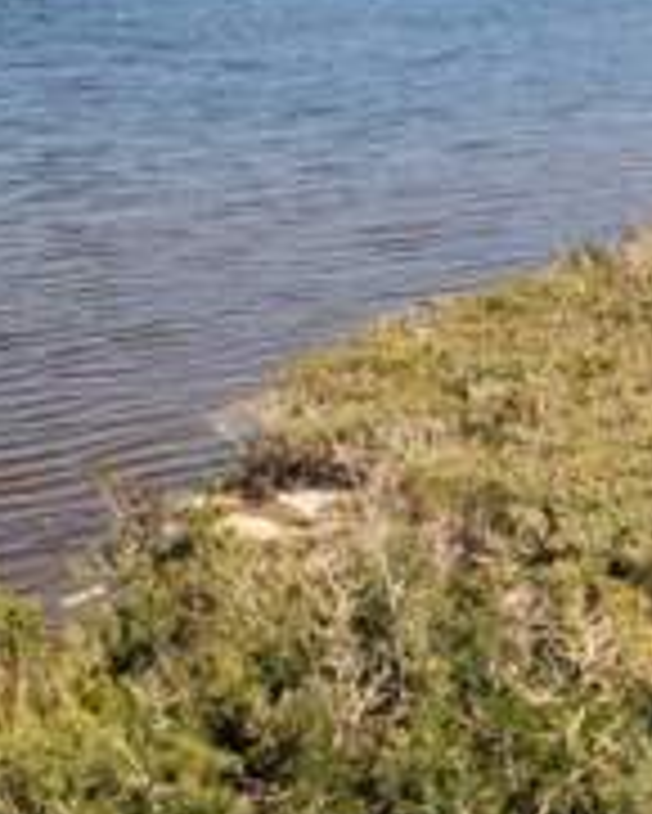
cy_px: 486
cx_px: 908
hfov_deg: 12.8
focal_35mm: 116
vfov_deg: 16.6
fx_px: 2796
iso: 400
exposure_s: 1/80
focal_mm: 10.3
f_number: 10
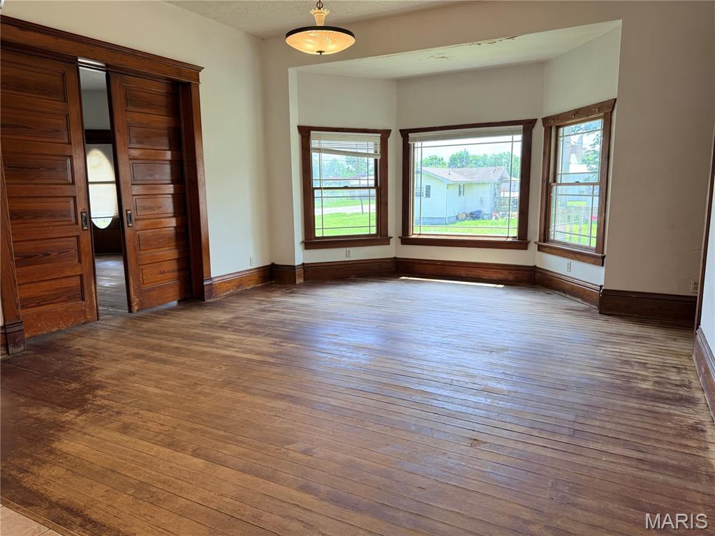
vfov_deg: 56.8
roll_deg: +0.8
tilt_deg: -8.5
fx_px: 496
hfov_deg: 71.6
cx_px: 358
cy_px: 268
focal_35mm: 24
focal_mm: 6.76
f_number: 1.78
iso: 100
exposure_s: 1/227
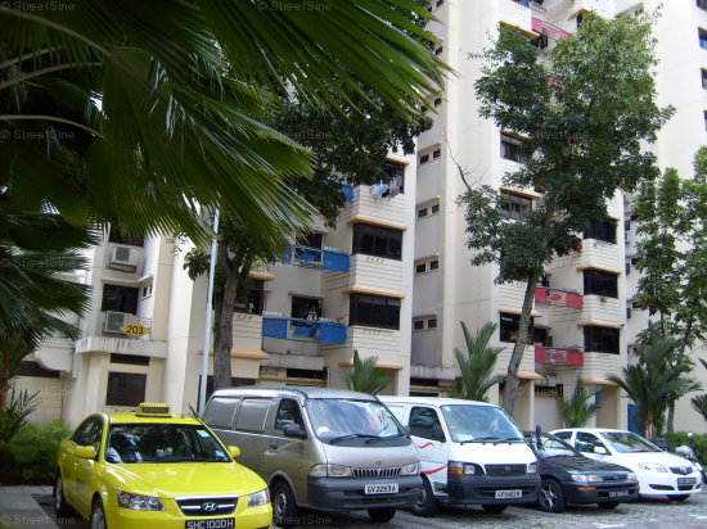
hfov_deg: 52.6
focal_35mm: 35
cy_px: 264
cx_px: 354
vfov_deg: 40.7
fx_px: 715
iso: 80
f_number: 2.8
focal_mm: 5.8
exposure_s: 1/180
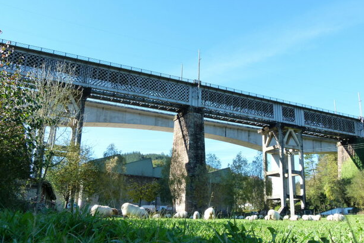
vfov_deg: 37.8
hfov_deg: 54.4
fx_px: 354
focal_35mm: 35
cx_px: 190
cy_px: 133
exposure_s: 1/320
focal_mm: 5.7
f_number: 4
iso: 160
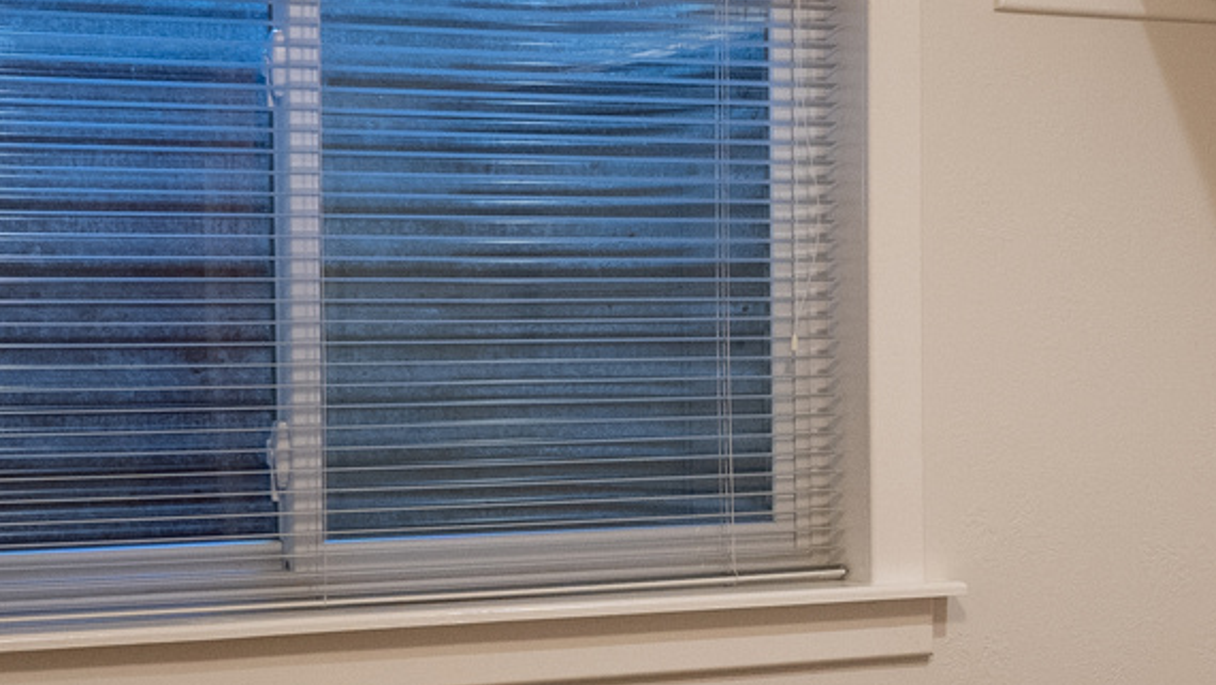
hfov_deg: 21.9
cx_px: 1331
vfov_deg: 13.2
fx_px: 2967
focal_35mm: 92
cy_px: 415
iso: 1600
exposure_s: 1/160
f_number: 3.2
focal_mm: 24
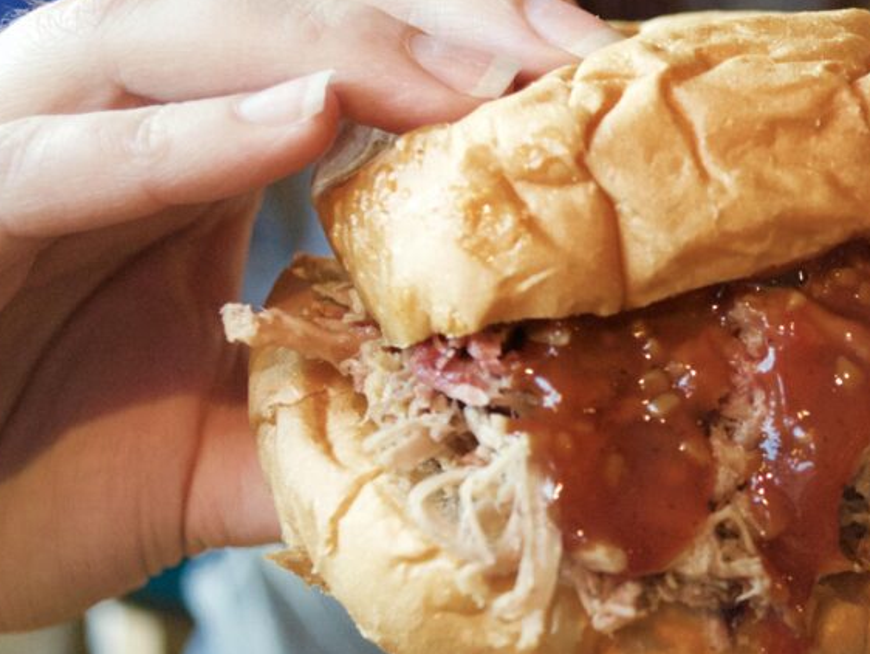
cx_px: 745
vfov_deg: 17.6
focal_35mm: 84
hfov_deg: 22.8
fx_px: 2112
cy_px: 318
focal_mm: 32
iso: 6400
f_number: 4.8
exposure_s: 1/50
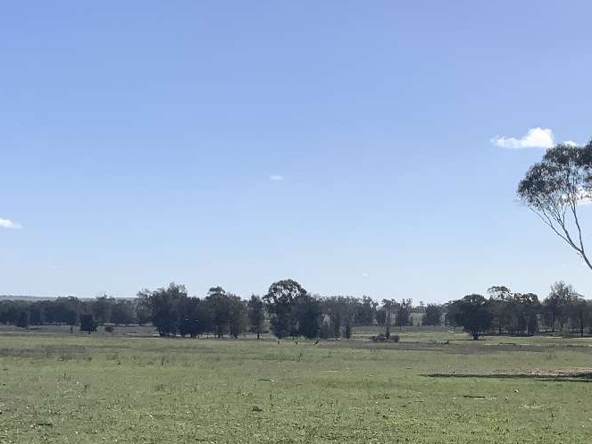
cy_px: 448
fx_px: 1436
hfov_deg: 23.1
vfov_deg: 17.2
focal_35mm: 84
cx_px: 427
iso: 20
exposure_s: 1/3125
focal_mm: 3
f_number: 1.8
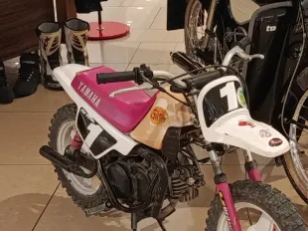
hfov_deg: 20.6
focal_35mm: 93
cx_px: 289
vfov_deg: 15.8
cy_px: 81
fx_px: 827
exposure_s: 1/50
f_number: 1.7
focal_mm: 5.24
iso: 1093
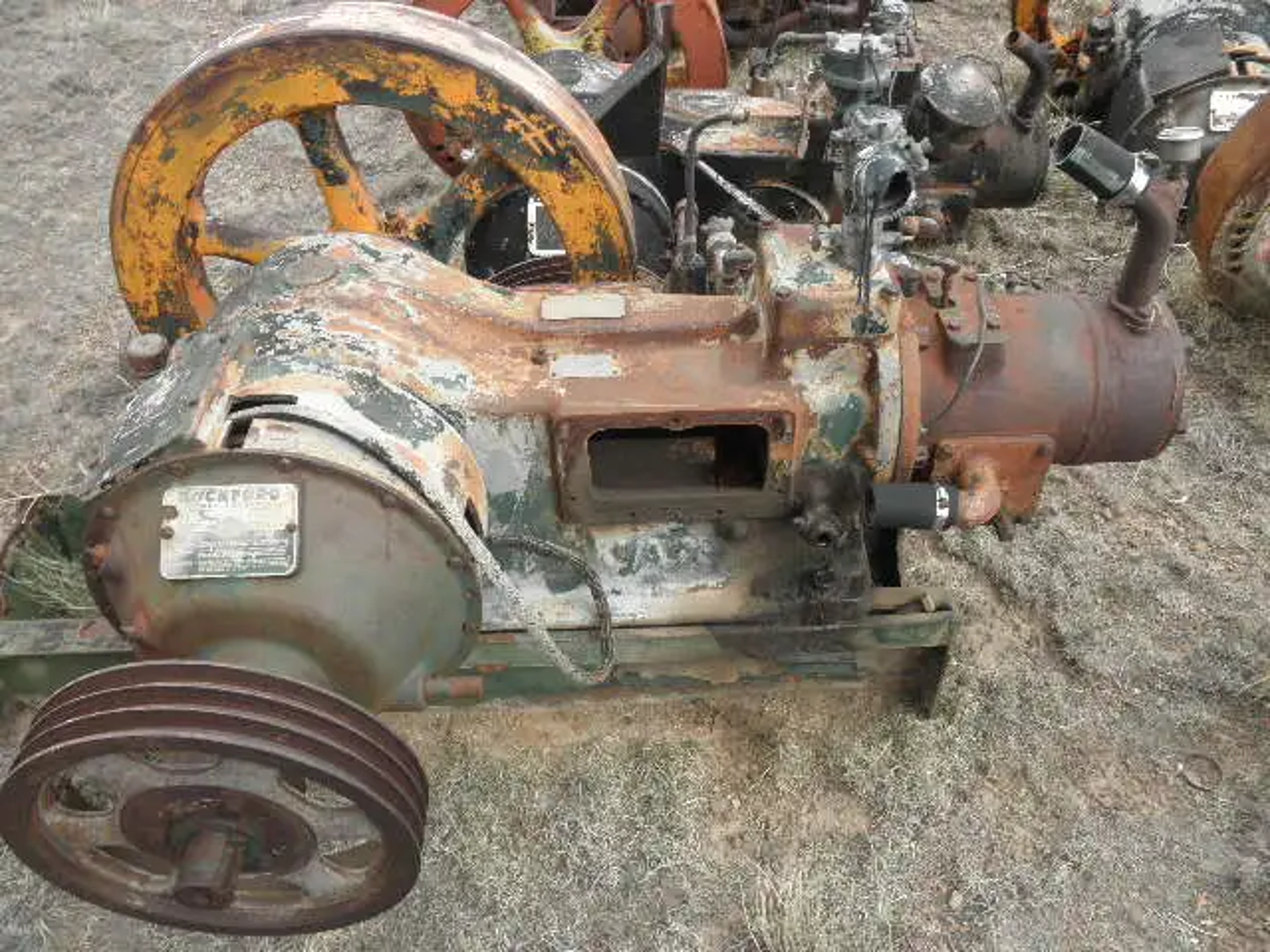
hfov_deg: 63.4
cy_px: 476
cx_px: 635
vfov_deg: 49.7
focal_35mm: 28
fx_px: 1027
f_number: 3
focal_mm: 5
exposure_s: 1/160
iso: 64
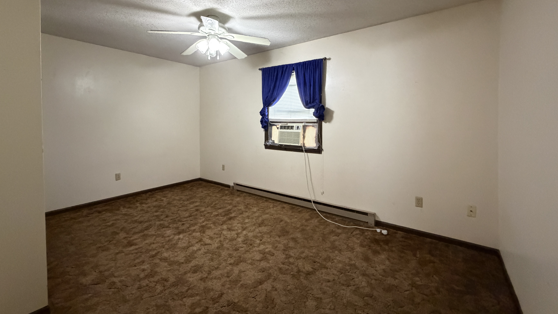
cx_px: 274
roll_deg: +1.0
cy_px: 124
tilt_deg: +0.6
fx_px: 237
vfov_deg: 66.4
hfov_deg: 99.4
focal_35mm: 16
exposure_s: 1/60
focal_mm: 2.22
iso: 1000
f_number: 2.2
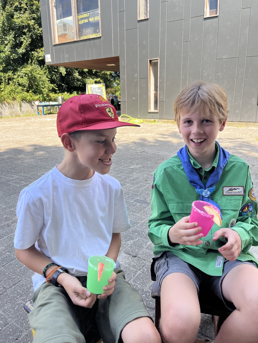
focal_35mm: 26
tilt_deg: -15.1
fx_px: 258
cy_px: 172
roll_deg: +1.2
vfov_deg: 67.3
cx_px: 129
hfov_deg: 53.1
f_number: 1.6
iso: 50
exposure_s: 1/452
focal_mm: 5.1
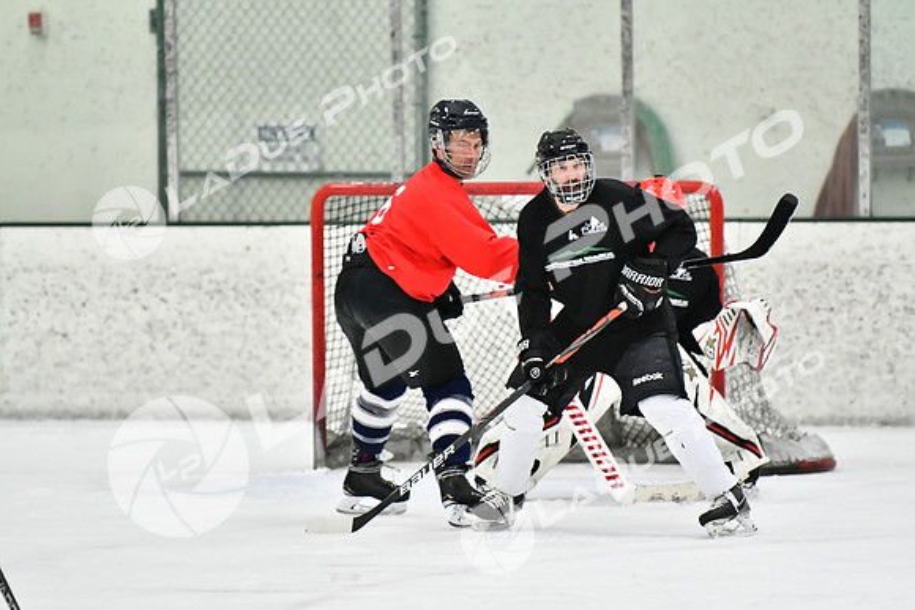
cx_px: 458
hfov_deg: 6.9
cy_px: 305
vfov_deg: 4.6
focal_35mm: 300
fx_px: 7626
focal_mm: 200
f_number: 2.8
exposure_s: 1/1600
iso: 6400
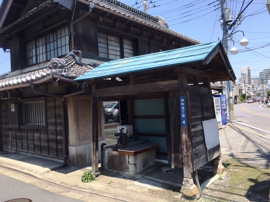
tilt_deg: -1.1
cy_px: 101
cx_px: 135
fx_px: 226
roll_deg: +4.8
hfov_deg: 61.7
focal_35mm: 29
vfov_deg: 48.2
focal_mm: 4.15
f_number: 2.2
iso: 25
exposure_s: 1/761
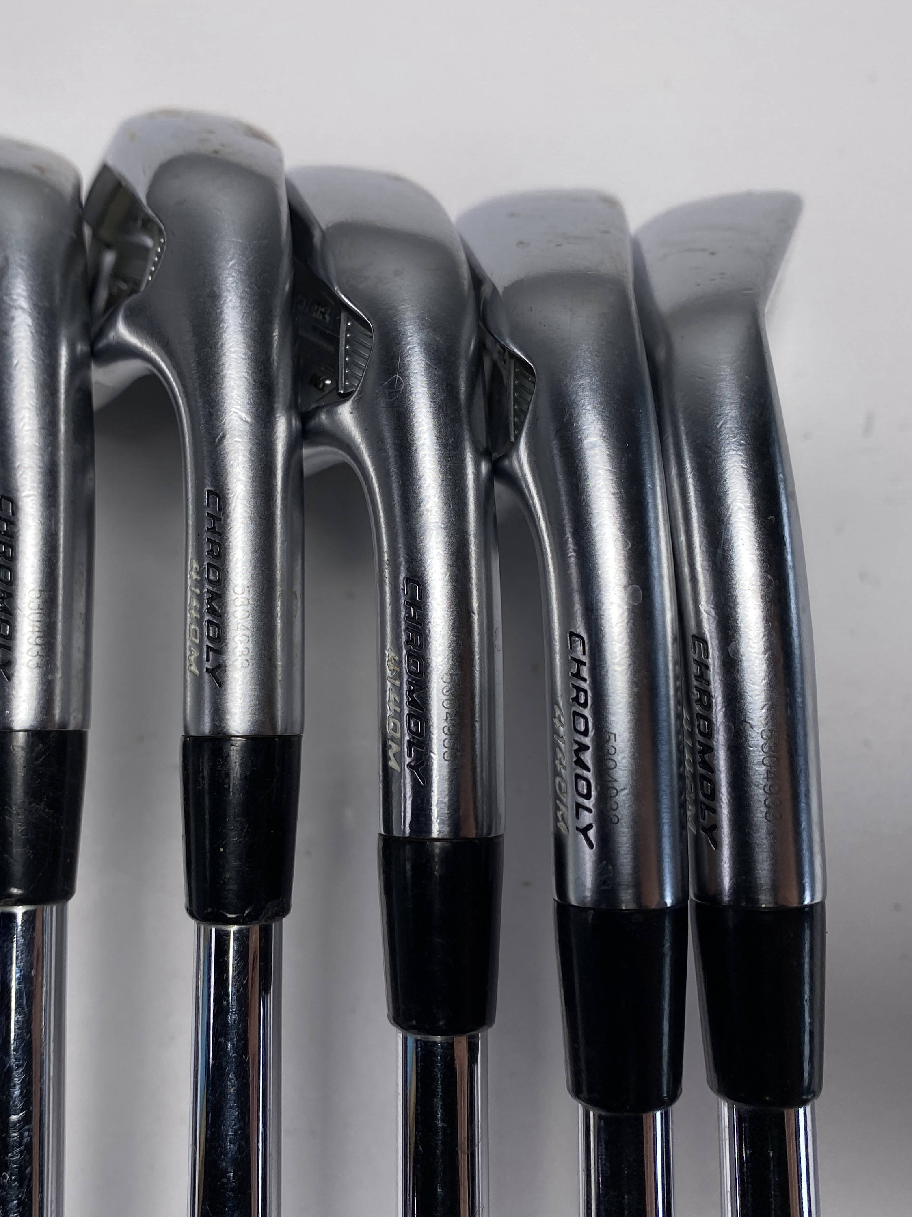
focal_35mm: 35
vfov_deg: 52.6
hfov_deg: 40.7
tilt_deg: -78.7
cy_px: 611
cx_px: 411
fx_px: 1230
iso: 32
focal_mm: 4.25
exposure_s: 1/579
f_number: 1.8
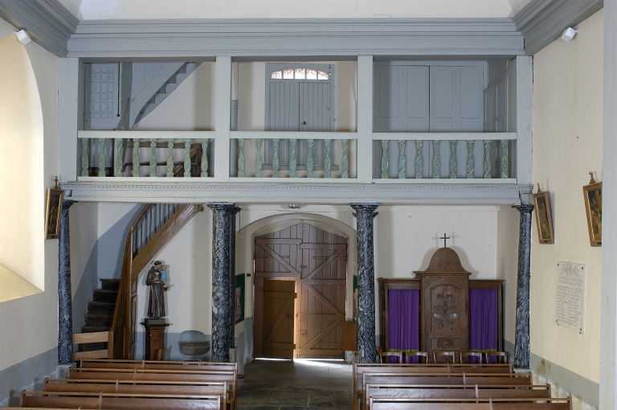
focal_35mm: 46
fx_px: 796
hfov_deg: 42.4
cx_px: 308
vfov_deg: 28.9
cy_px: 205
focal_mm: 31
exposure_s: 1/2
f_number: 10
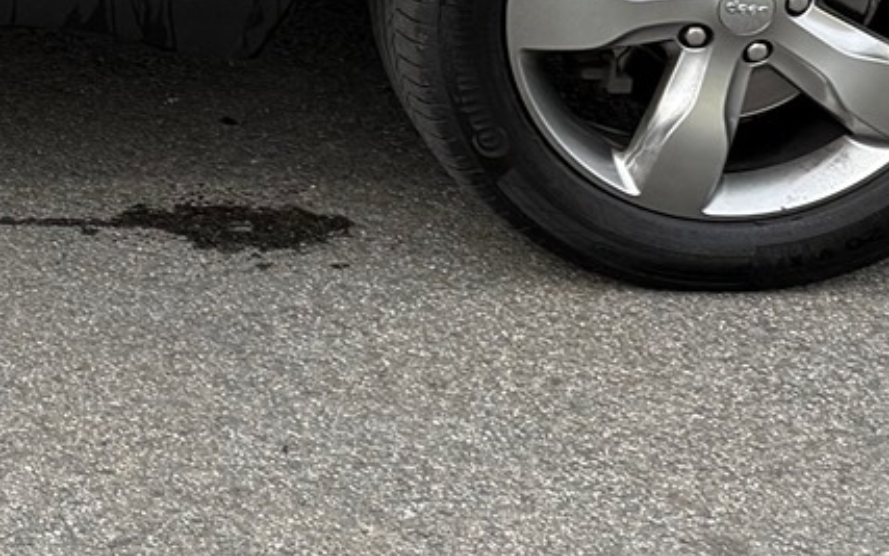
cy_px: -150
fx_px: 2908
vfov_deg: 10.7
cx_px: -620
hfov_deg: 15.4
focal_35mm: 120
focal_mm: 6.76
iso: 80
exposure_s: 1/1250
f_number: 1.78
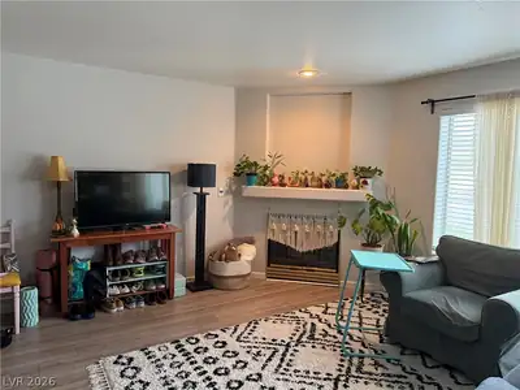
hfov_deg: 71.6
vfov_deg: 56.8
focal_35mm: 24
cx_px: 260
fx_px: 361
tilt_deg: -4.7
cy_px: 195
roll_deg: -2.4
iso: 400
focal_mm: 6.76
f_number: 1.78
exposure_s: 1/60
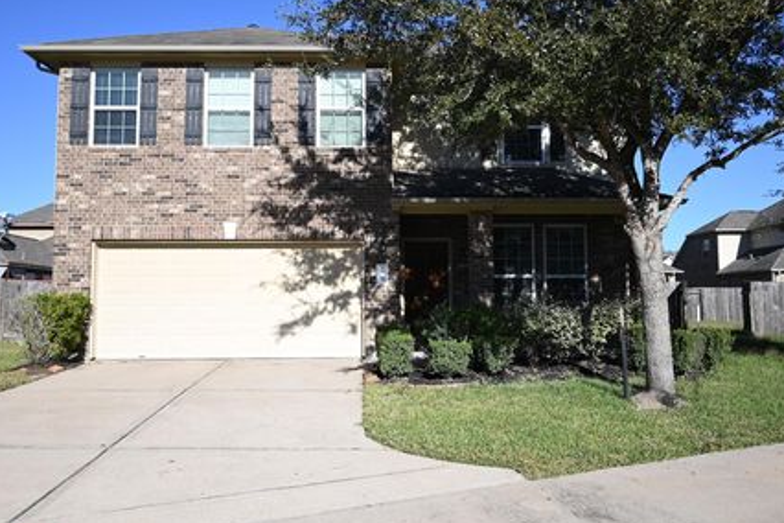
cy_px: 235
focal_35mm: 34
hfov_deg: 55.8
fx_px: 740
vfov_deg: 38.8
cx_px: 381
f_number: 4.5
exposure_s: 1/1000
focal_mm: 29
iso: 140
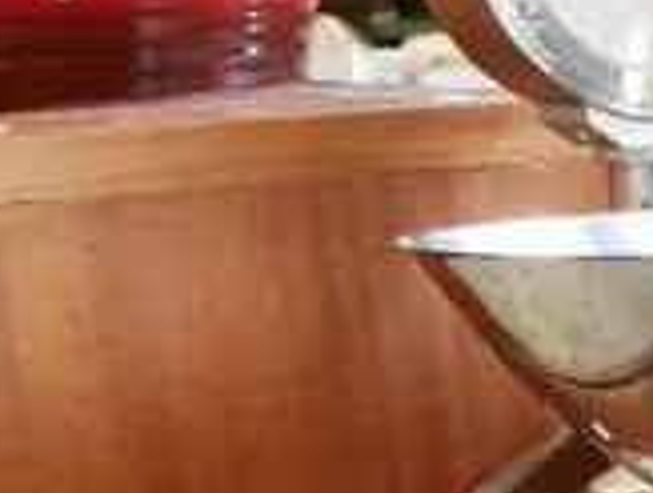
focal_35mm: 163
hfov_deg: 11.3
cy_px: 1230
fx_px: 3082
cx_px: 1154
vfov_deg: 8.3
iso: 1600
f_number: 4
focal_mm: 13
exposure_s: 1/60
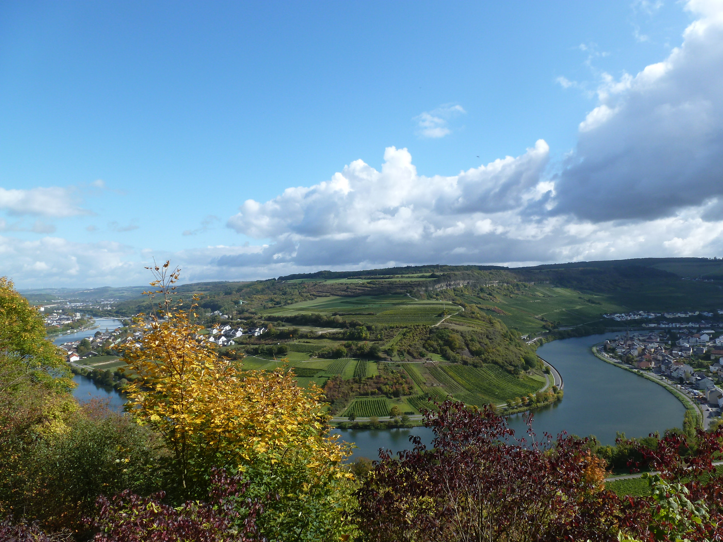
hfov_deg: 71.6
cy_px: 271
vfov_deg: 56.8
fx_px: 501
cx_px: 362
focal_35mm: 24
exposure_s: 1/400
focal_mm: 4.3
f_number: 4.5
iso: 100
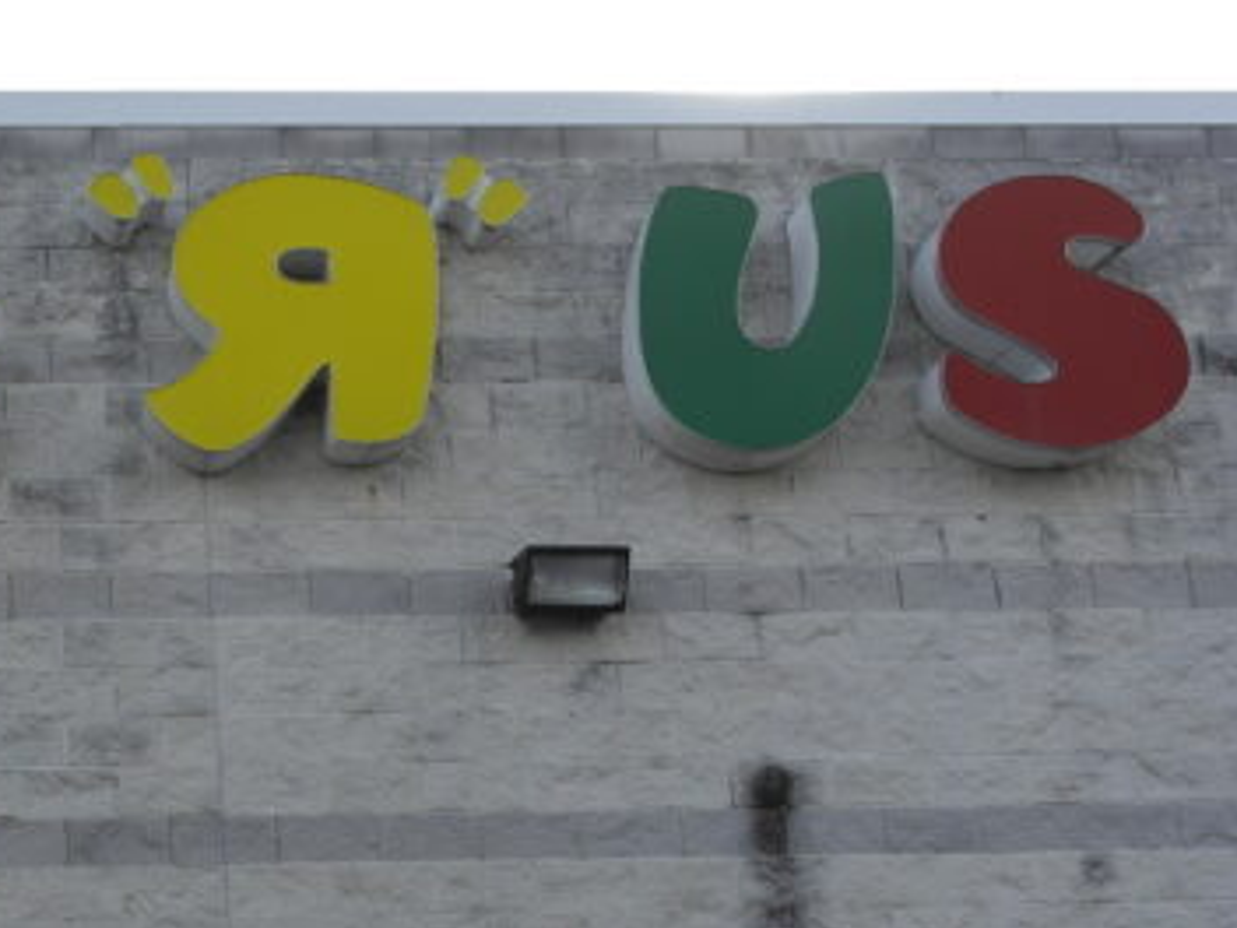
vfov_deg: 23.1
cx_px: 7
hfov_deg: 28.8
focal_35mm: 63
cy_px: 692
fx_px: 2251
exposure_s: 1/200
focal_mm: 20
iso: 100
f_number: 5.6
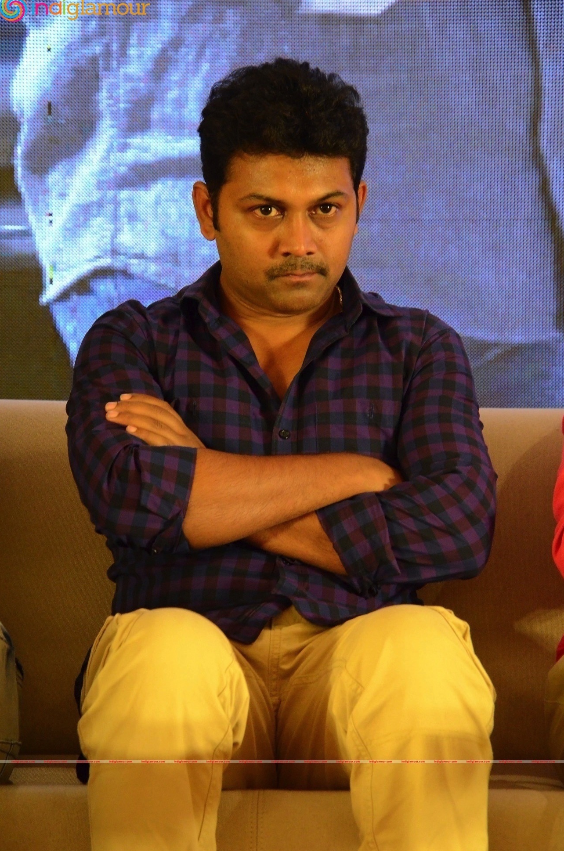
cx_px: 283
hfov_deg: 8.6
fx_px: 3764
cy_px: 424
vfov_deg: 12.9
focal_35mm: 160
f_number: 6.3
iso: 3200
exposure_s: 1/80
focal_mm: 105
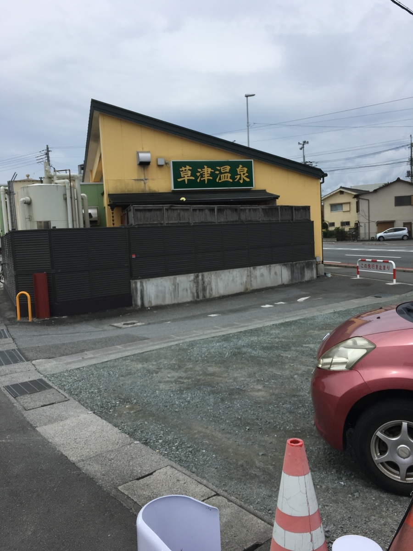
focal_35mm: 29
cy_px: 276
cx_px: 206
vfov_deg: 61.7
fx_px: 461
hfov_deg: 48.2
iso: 25
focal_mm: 4.15
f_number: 2.2
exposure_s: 1/2959
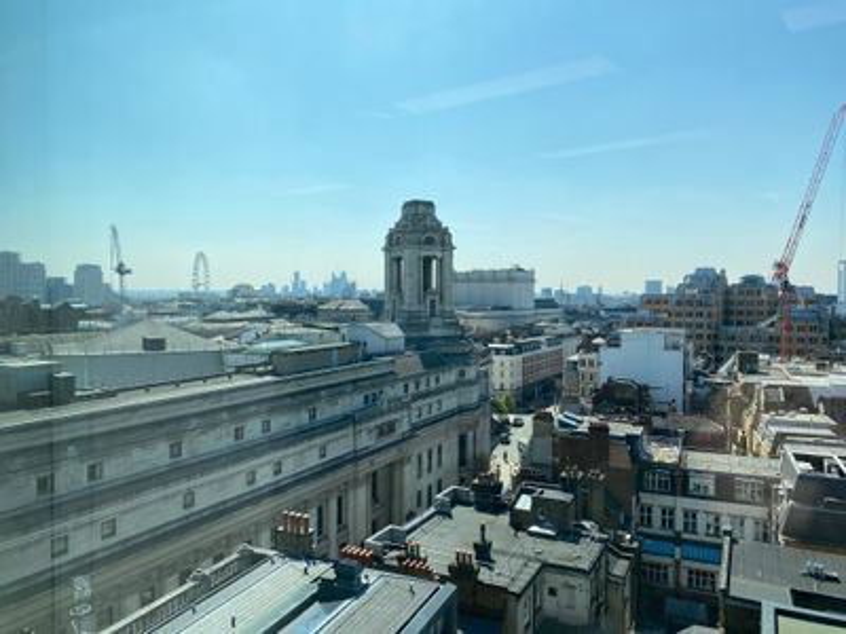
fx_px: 635
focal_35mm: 26
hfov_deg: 67.3
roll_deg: -0.3
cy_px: 317
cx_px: 423
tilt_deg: -1.6
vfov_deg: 53.1
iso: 32
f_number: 1.8
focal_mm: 4.25
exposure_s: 1/2315
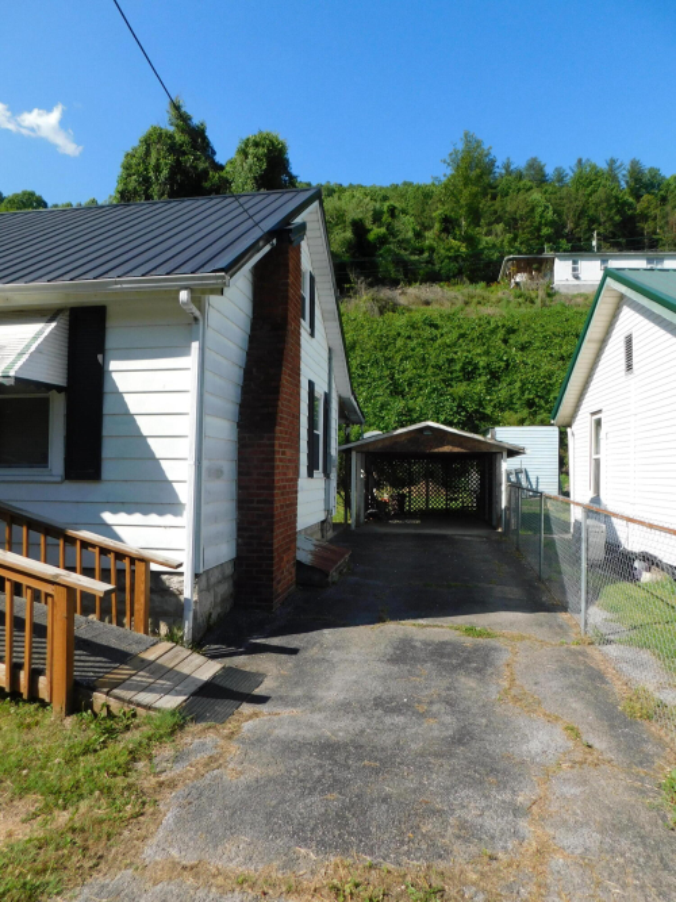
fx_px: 599
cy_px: 451
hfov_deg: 58.9
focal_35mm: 23
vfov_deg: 73.9
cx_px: 338
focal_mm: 4
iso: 125
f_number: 3
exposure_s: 1/1250
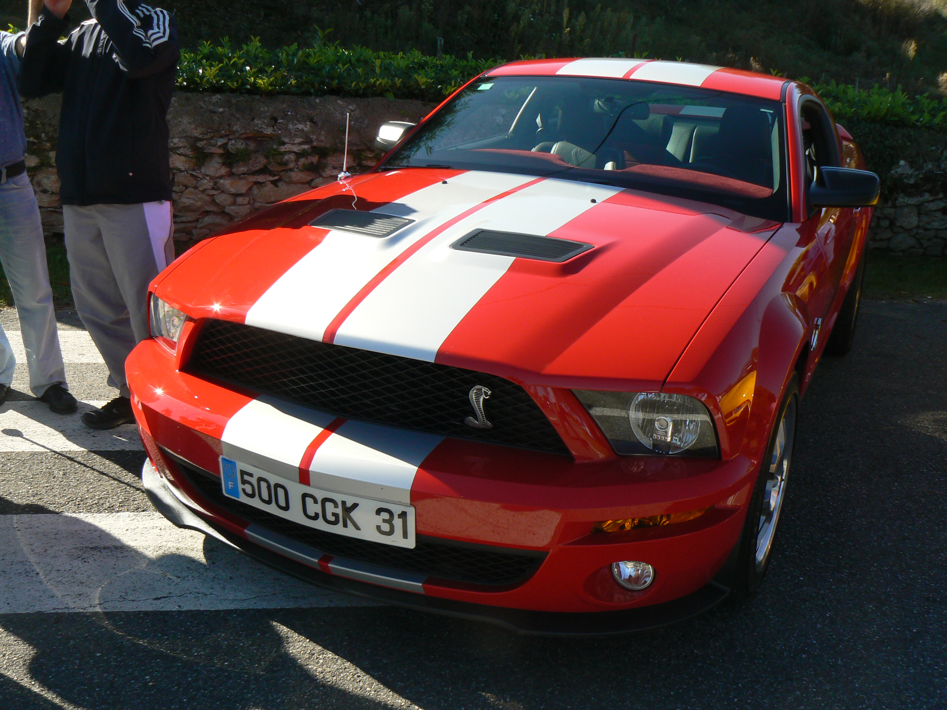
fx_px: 985
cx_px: 474
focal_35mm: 36
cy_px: 355
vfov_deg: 39.7
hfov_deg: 51.4
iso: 80
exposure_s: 1/320
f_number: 5.6
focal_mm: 6
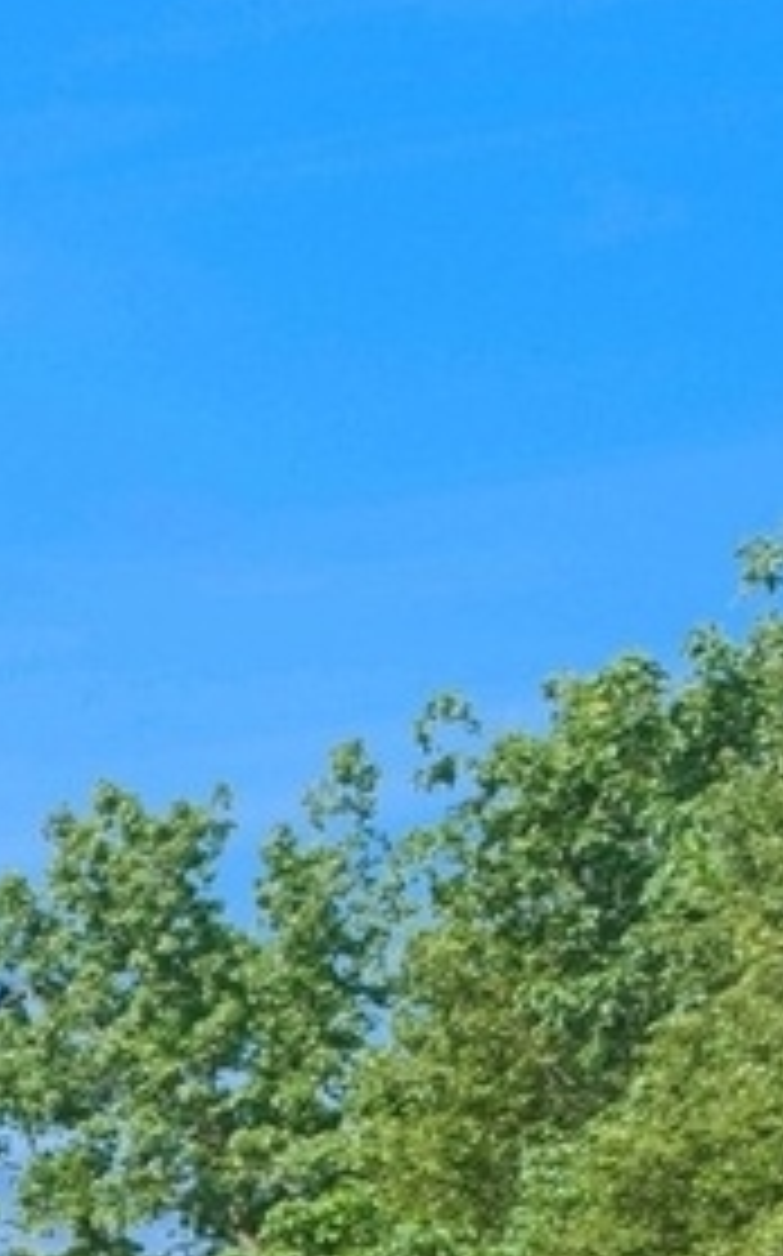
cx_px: -2610
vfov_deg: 11.1
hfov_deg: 5.8
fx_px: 6292
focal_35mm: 184
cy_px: 1571
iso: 200
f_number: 8
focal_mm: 31
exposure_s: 1/250
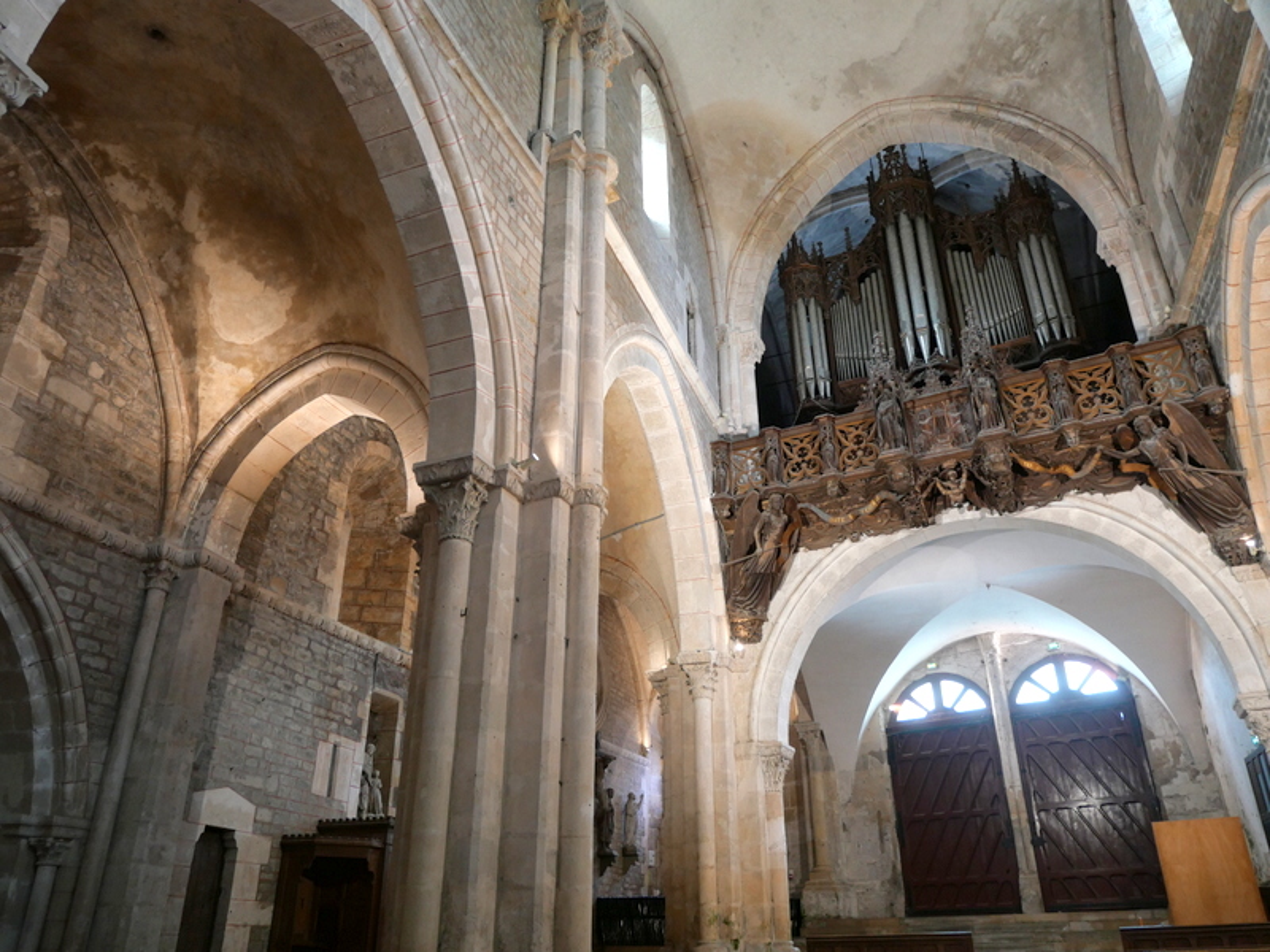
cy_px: 476
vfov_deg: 56.8
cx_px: 635
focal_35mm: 24
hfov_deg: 71.6
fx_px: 881
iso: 3200
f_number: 3.5
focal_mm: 12
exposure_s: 1/15
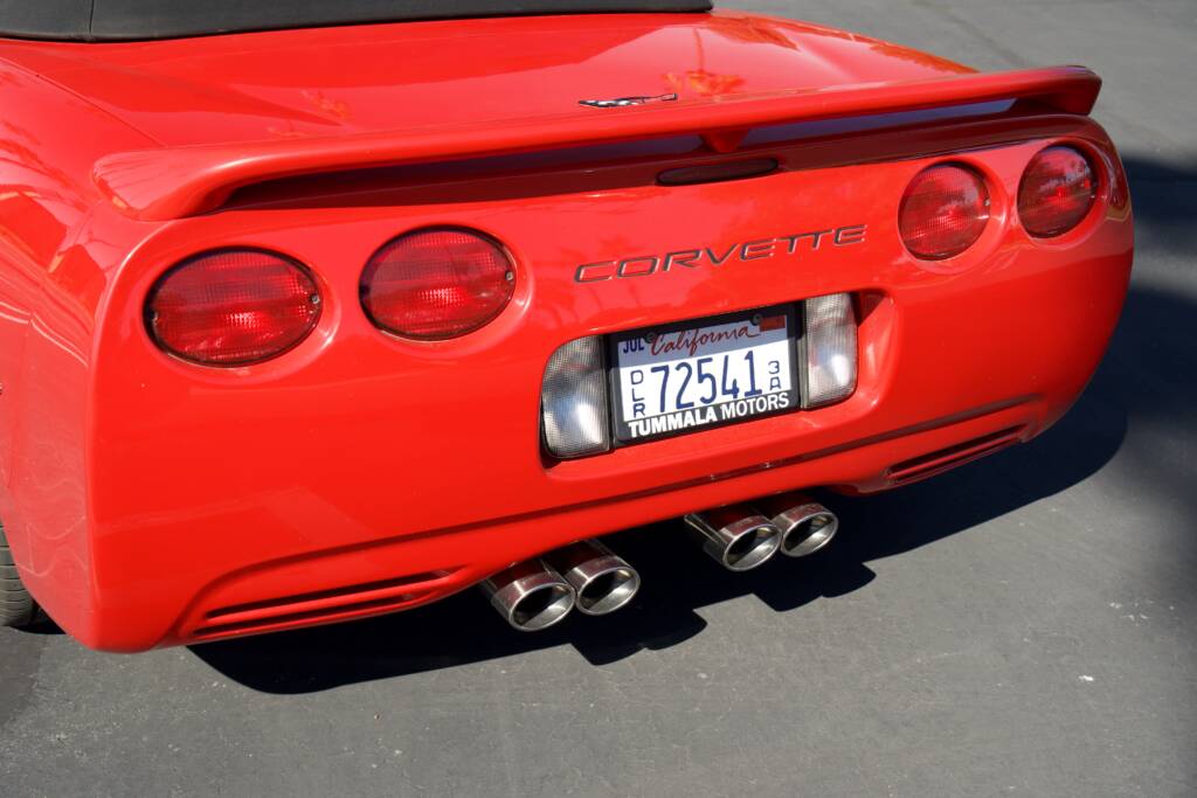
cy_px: 399
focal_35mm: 44
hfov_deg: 45.0
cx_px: 598
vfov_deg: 30.9
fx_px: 1446
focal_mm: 29
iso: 100
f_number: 4.5
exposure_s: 1/200
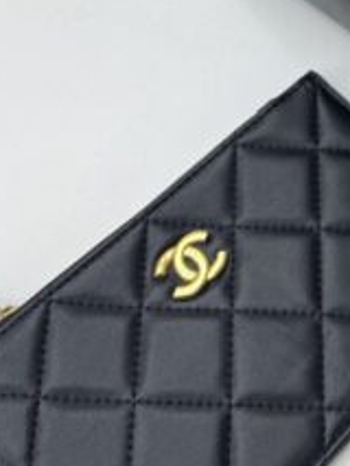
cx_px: 488
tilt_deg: -46.4
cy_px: -236
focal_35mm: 90
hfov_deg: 15.4
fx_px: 1212
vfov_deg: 19.1
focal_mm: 6.76
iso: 64
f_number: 1.78
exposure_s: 1/223
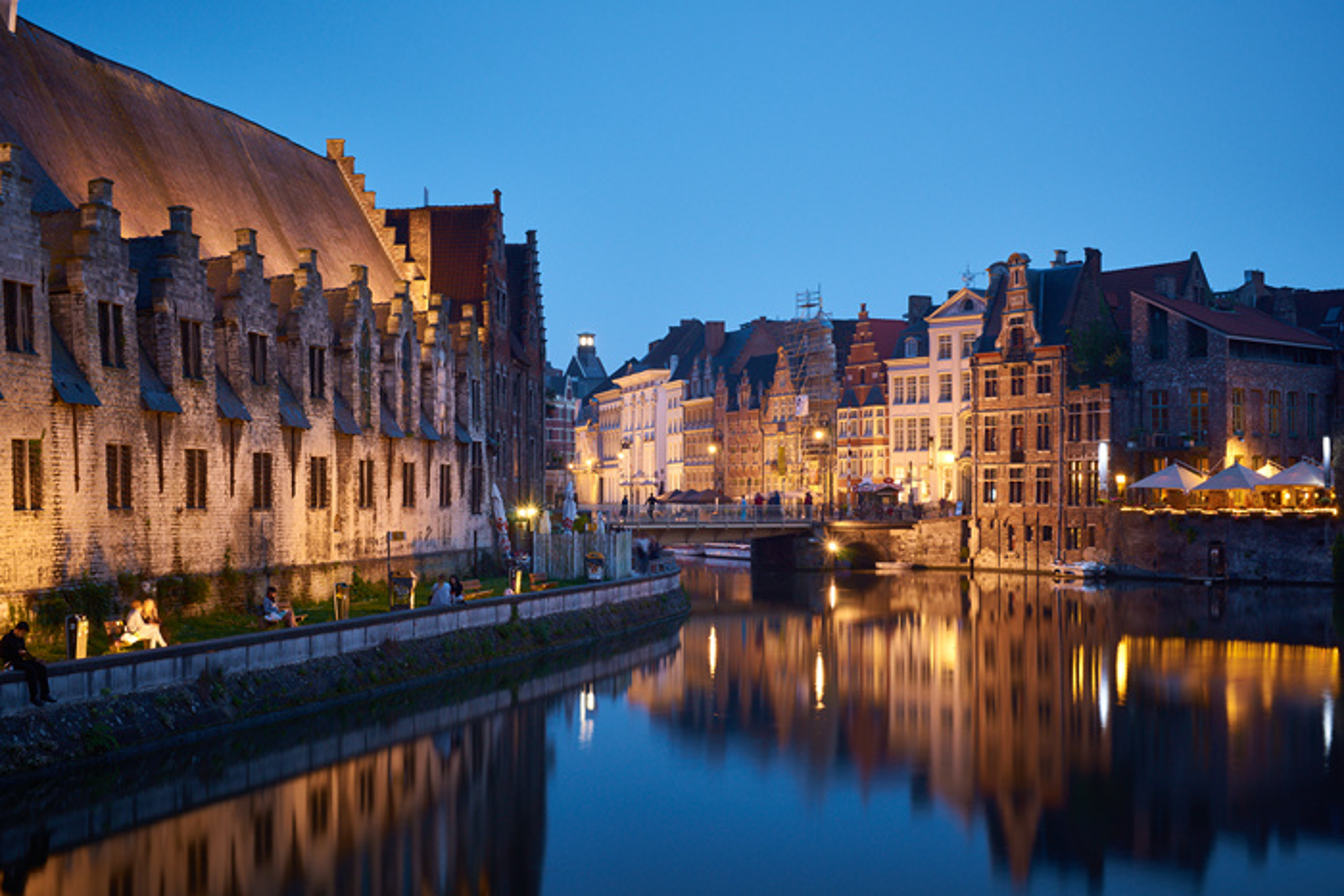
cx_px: 672
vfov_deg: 27.0
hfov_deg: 39.6
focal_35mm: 50
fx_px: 1867
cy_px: 448
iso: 200
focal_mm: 50
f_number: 11
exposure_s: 4
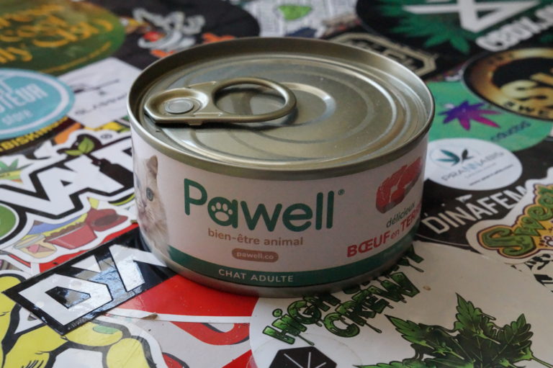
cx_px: 276
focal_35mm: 63
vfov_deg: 21.5
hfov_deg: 31.9
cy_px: 184
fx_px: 967
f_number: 13
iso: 6400
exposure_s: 1/250
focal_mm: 42
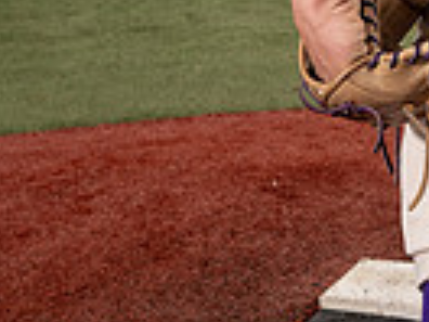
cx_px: 481
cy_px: -390
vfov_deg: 11.2
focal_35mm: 115
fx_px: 1425
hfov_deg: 16.6
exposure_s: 1/250
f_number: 8
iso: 125
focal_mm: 35
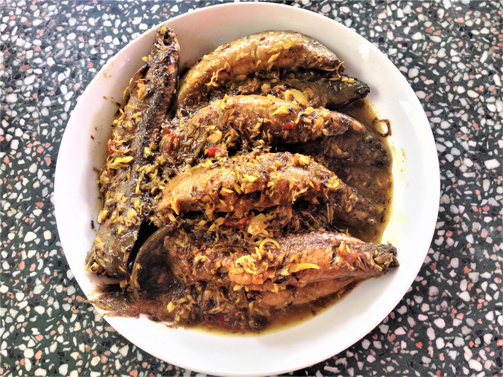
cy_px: 188
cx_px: 252
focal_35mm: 33
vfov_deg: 42.9
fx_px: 480
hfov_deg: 55.4
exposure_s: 1/20
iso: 125
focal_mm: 4.12
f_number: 2.4
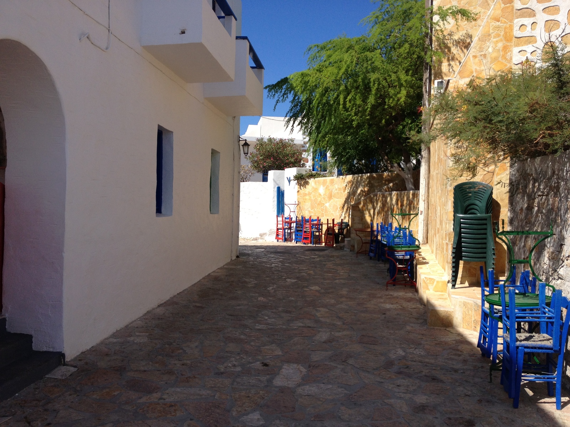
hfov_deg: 52.6
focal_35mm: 35
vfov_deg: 40.7
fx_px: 576
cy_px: 214
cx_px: 285
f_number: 2.4
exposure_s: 1/1842
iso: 50
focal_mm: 4.28
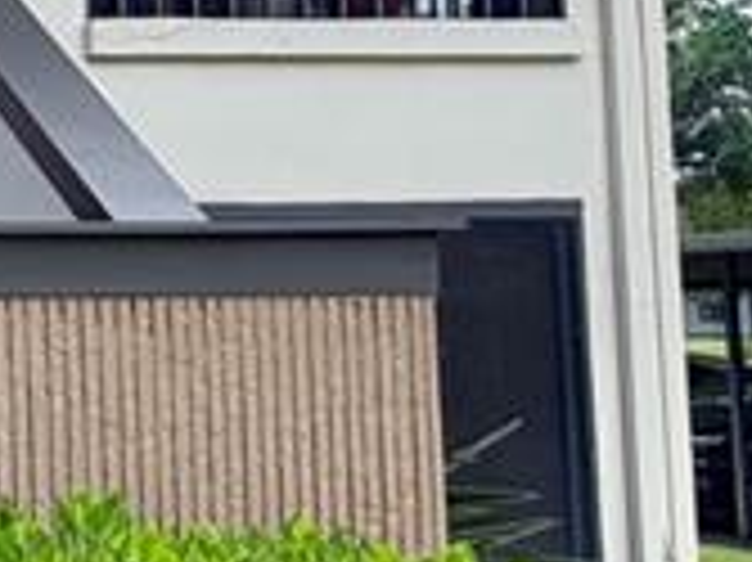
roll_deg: +1.9
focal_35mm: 86
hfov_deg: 17.5
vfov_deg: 17.1
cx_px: -680
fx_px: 1867
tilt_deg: +5.8
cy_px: 180
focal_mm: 2.22
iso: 50
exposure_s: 1/218
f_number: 2.2
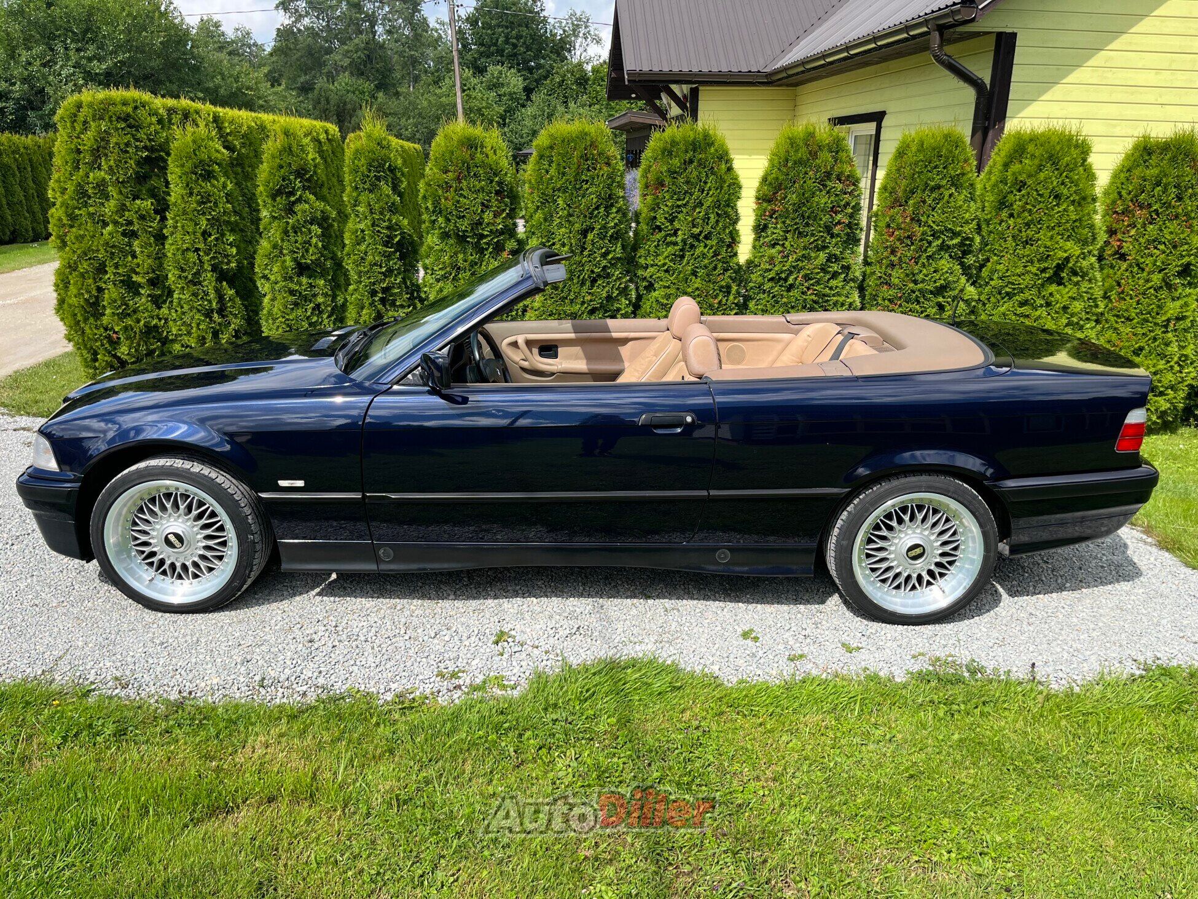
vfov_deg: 53.1
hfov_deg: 67.3
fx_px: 900
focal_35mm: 26
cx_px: 599
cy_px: 450
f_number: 1.6
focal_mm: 5.1
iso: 50
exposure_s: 1/1862
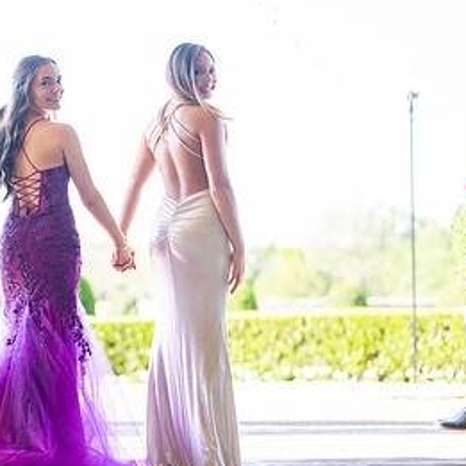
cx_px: 0
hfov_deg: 16.5
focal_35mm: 103
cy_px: 261
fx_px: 1569
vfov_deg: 16.9
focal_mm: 50
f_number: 1.3
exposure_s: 1/640
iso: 160
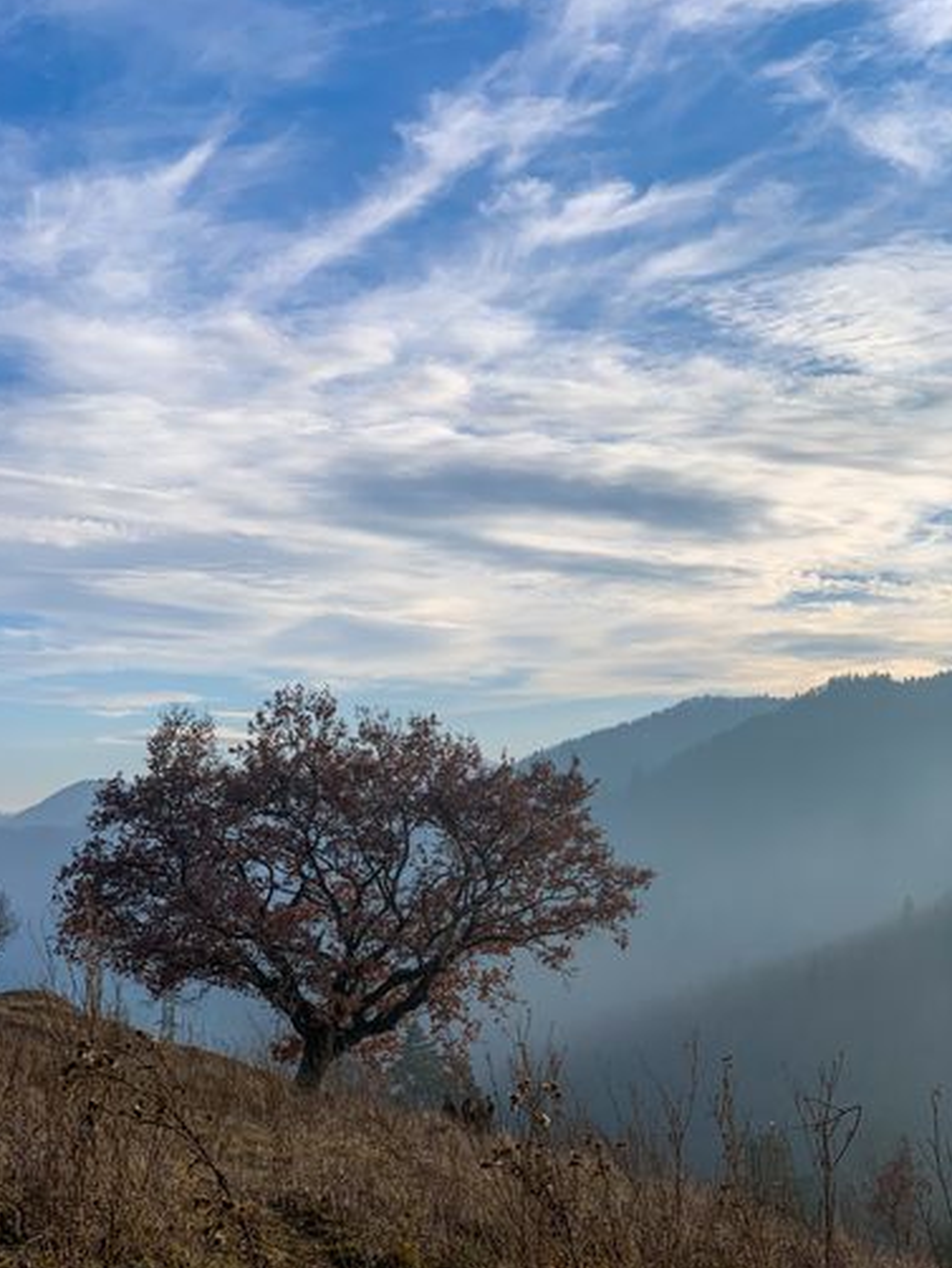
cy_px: 637
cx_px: 470
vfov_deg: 36.2
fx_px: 1942
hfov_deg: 27.5
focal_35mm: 53
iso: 16
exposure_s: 1/1500
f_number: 2.4
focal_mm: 6
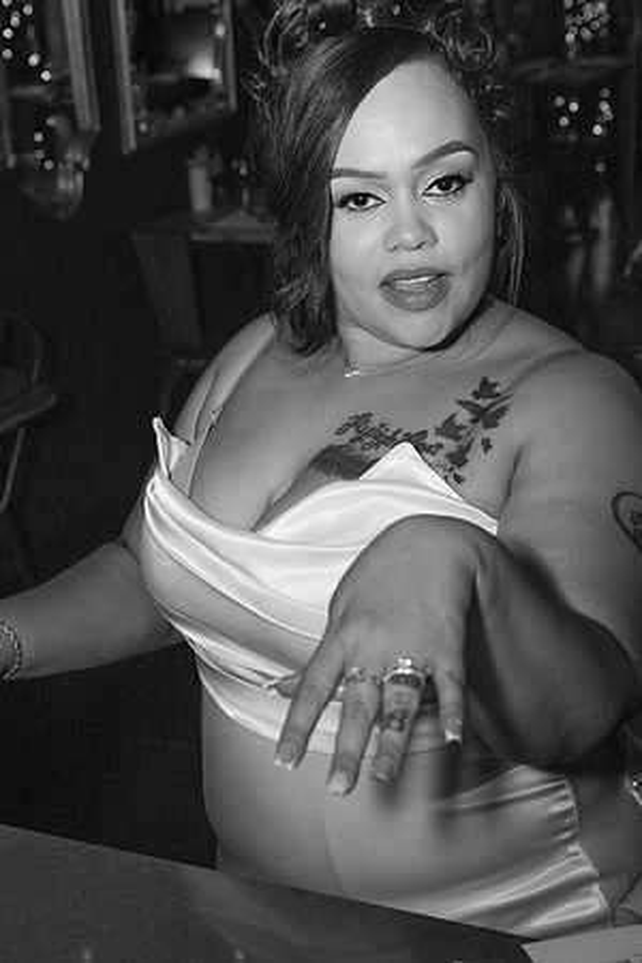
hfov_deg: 21.2
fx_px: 1712
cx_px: 321
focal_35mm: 64
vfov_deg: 31.4
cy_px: 482
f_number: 8
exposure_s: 1/200
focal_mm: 64
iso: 3200
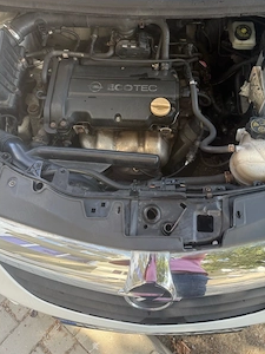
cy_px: 129
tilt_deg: -54.8
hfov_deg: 44.1
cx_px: 150
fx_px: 327
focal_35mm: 32
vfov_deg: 56.0
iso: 125
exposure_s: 1/215
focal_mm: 6.76
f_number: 1.78
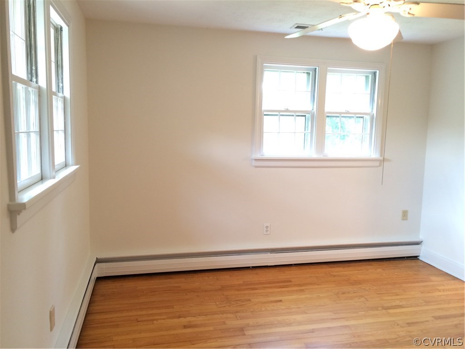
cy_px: 174
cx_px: 232
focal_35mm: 29
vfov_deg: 48.2
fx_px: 390
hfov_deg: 61.7
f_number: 2.2
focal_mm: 4.15
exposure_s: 1/30
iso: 125
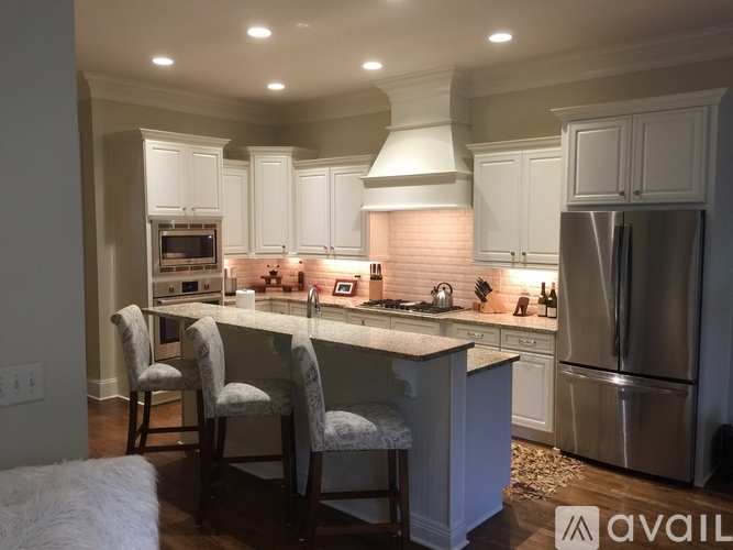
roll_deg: -1.4
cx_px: 366
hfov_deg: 61.7
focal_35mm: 29
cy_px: 275
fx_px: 614
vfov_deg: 48.2
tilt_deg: -3.4
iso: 80
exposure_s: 1/15
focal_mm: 4.15
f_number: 2.2
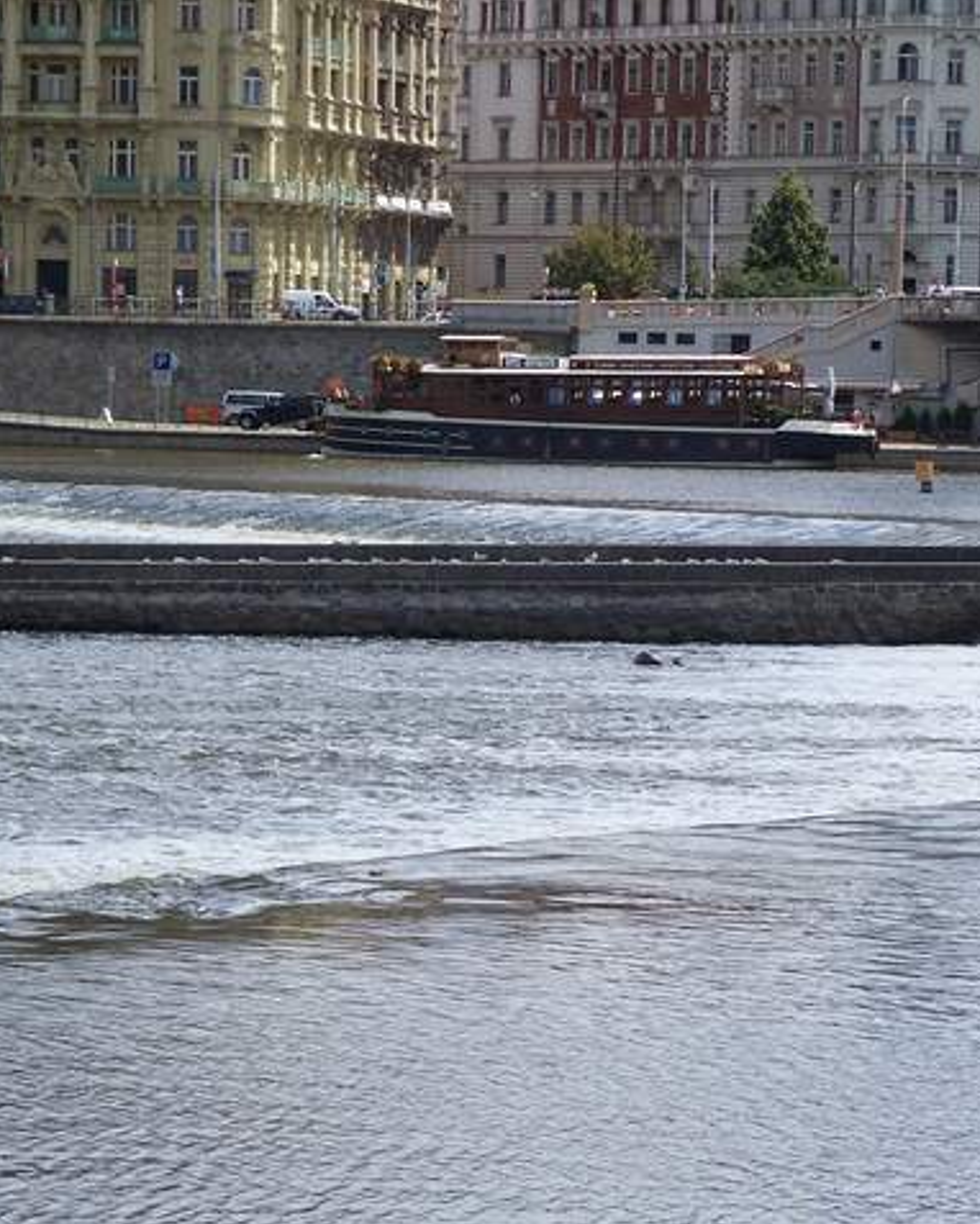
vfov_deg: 11.1
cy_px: 613
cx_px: 464
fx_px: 6304
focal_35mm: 174
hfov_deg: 8.9
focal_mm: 28
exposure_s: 1/500
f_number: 4
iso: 64
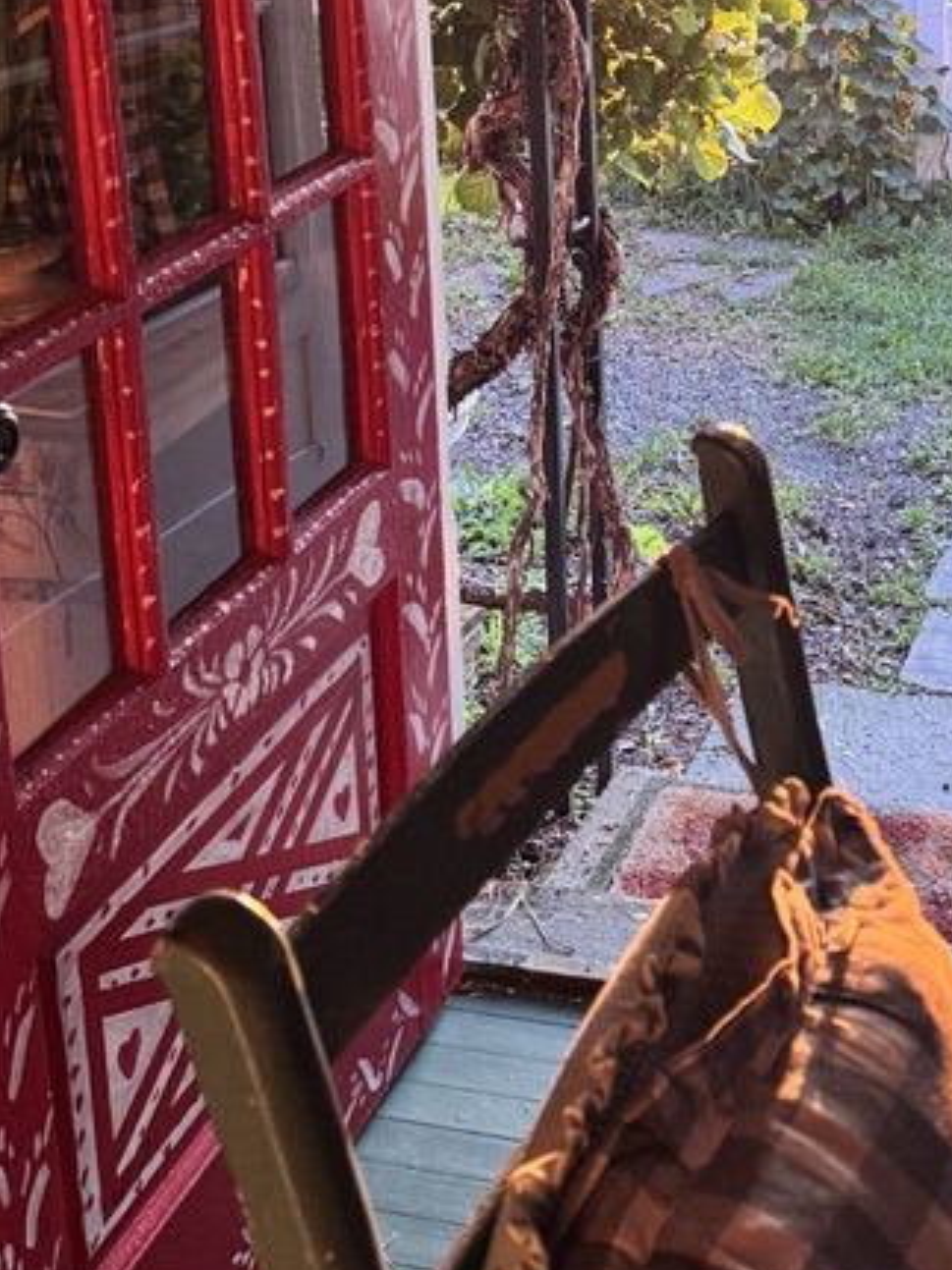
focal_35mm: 57
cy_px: 85
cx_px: 887
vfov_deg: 31.9
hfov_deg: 24.8
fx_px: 2091
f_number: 1.78
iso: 160
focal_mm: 6.76
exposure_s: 1/60
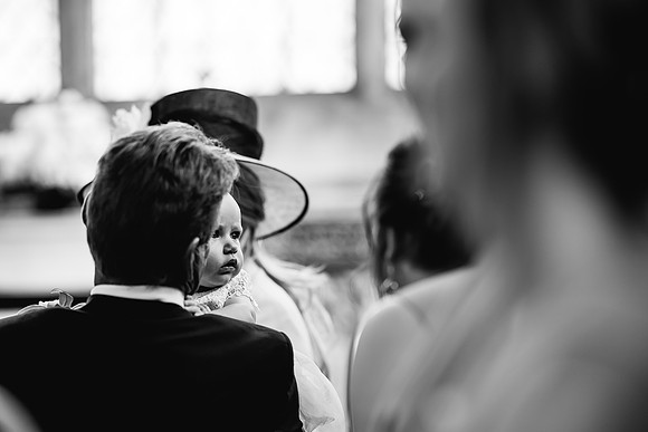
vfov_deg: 10.2
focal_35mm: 135
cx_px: 324
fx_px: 2430
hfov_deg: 15.2
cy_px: 216
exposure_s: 1/125
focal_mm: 135
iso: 500
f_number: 2.2
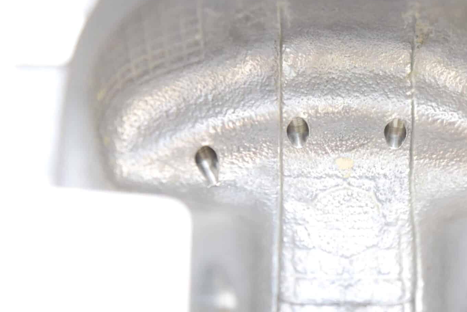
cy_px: 147
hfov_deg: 16.5
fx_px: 1606
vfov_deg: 11.1
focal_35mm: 124
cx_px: 345
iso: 640
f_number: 5.6
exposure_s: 1/60
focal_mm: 55
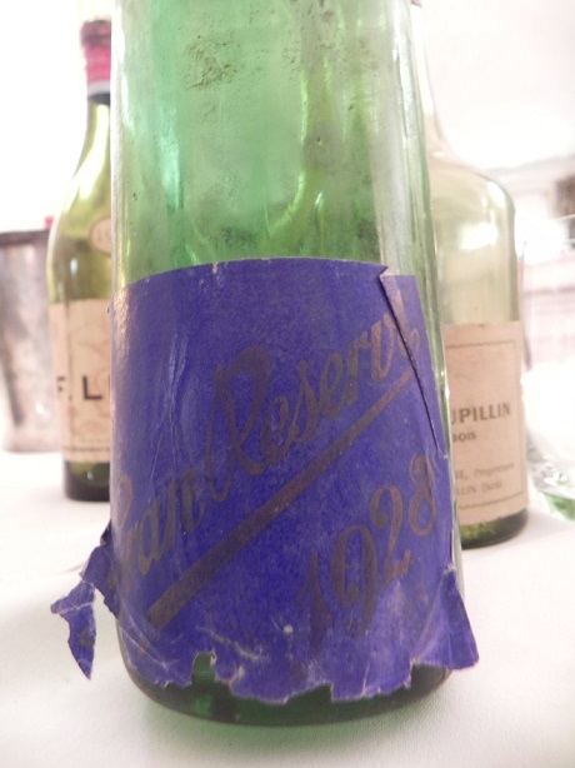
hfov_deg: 53.0
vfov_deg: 67.3
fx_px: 576
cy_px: 384
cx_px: 288
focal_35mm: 26
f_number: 2.8
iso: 400
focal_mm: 4.6
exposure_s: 1/1.8
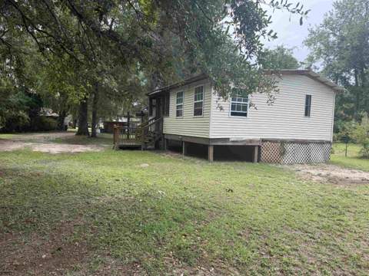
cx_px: 184
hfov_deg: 71.6
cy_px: 138
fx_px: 256
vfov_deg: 56.8
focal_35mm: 24
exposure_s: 1/1211
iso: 100
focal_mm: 6.76
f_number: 1.78
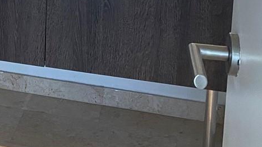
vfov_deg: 11.7
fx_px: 674
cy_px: -108
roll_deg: -0.1
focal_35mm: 97
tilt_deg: -6.3
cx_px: -92
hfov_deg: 19.9
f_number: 1.8
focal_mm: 4.25
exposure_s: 1/60
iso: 125
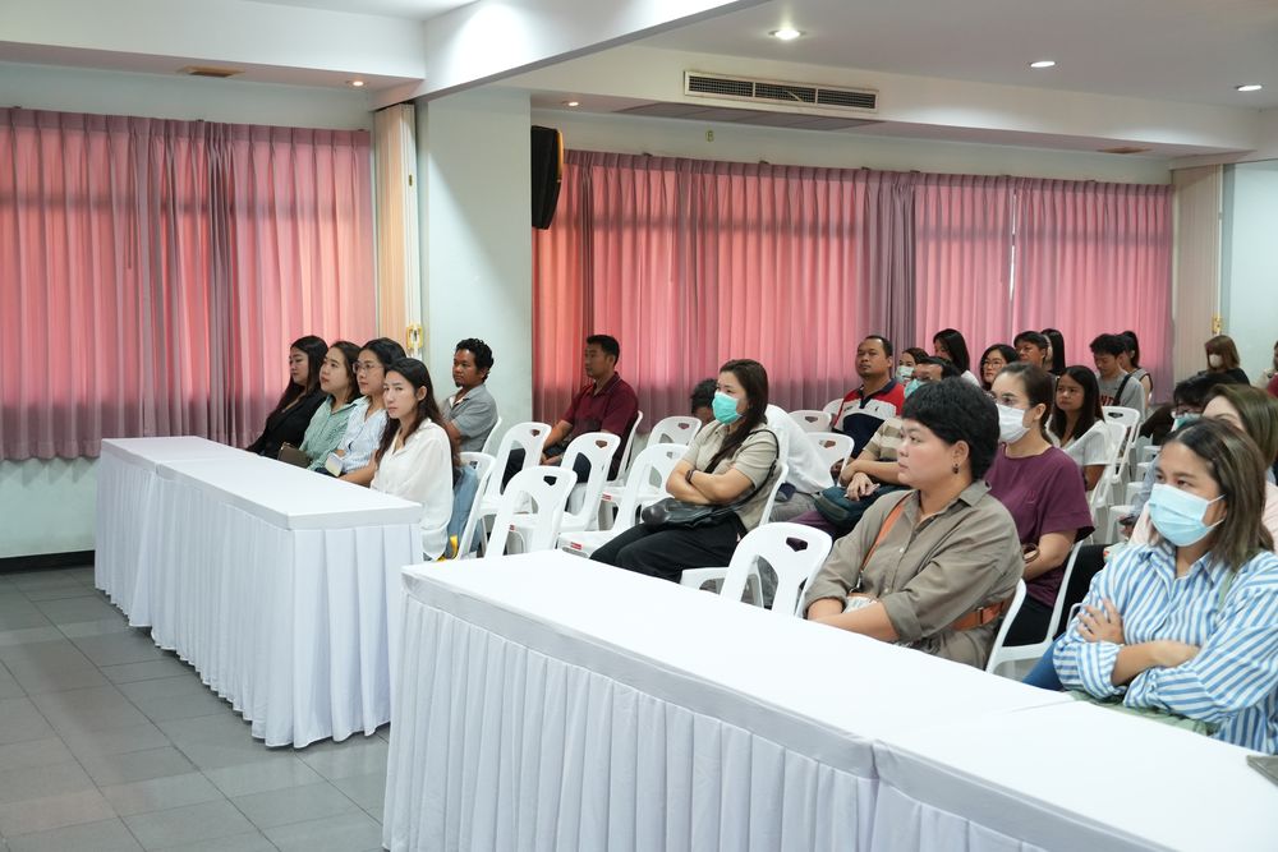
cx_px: 639
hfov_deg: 46.4
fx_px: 1491
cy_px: 426
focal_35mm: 42
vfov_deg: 31.9
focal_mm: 28
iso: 1600
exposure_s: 1/60
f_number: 4.5
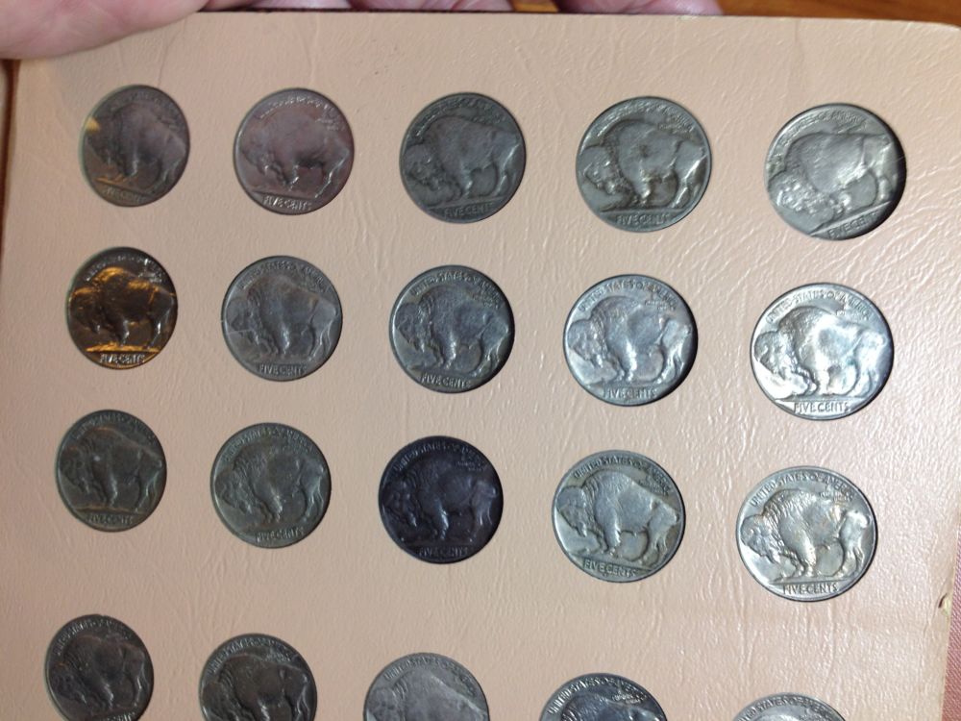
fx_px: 972
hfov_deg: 52.6
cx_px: 480
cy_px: 360
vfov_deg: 40.7
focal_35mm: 35
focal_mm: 4.28
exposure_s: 1/20
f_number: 2.4
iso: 64
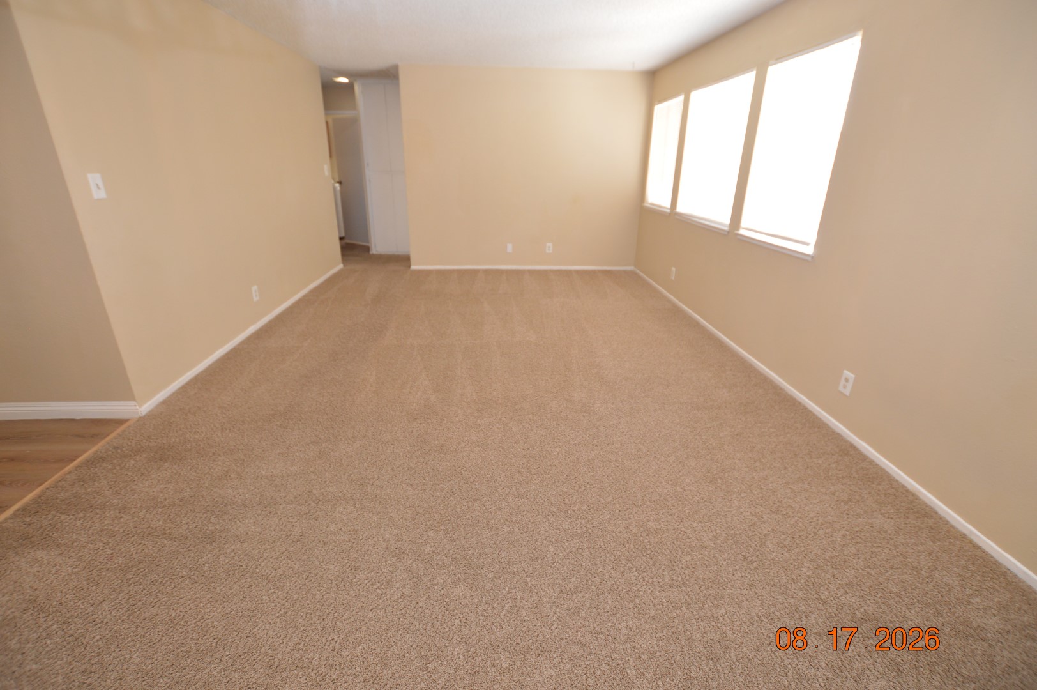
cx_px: 518
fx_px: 432
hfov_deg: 100.4
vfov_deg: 77.2
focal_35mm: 15
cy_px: 345
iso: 400
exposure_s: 1/60
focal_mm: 10
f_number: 4
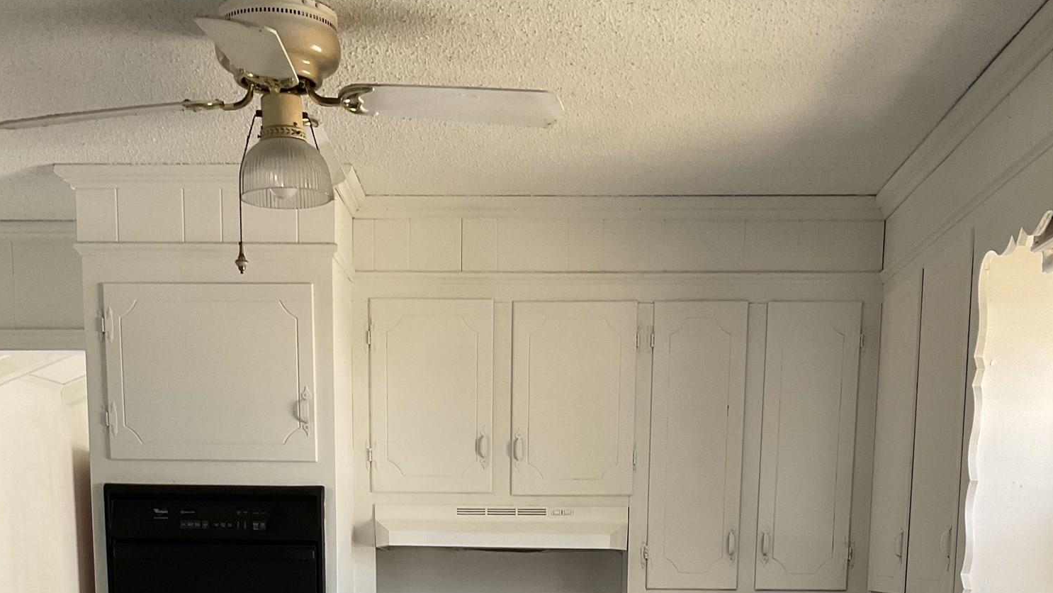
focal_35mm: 49
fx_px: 1368
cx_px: 502
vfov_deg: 21.9
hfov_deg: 42.1
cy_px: 774
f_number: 1.8
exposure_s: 1/90
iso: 64
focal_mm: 3
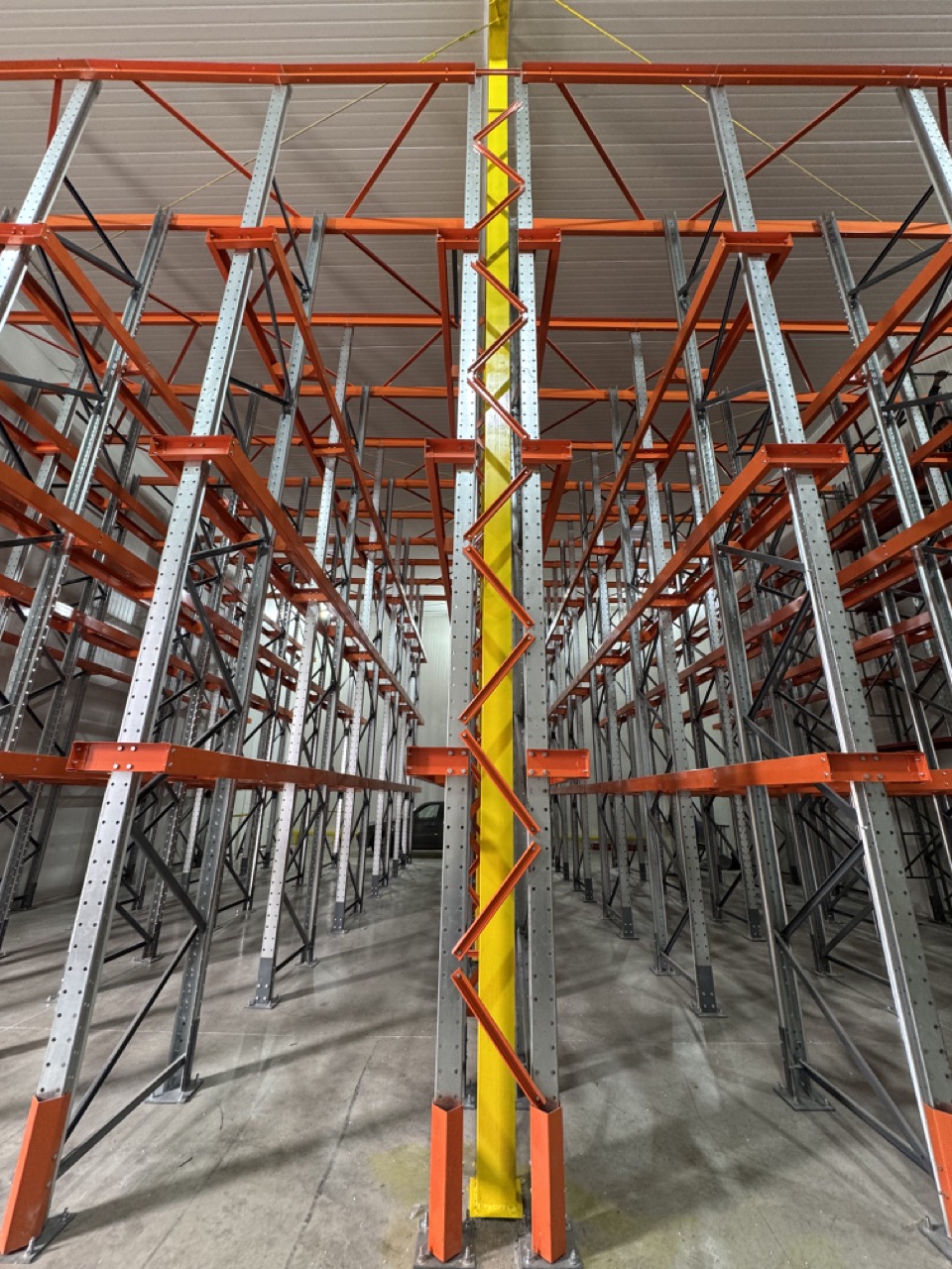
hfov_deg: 85.7
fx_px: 513
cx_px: 476
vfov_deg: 102.1
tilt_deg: +17.9
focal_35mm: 14
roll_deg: -0.7
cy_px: 634
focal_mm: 2.22
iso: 200
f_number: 2.2
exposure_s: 1/50
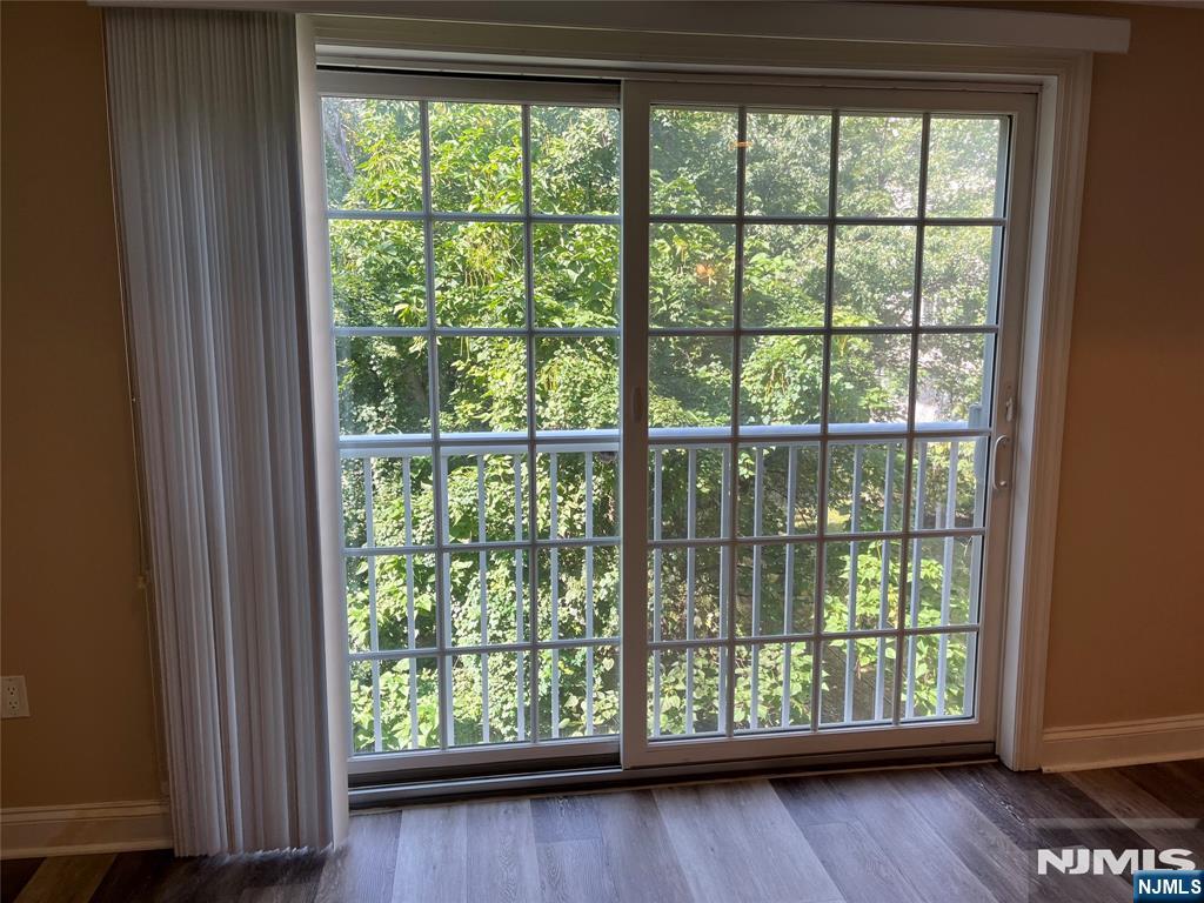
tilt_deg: -9.1
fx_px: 904
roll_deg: -0.9
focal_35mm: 26
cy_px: 452
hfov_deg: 67.3
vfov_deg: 53.1
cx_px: 602
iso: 40
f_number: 1.6
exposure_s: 1/167
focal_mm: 5.1
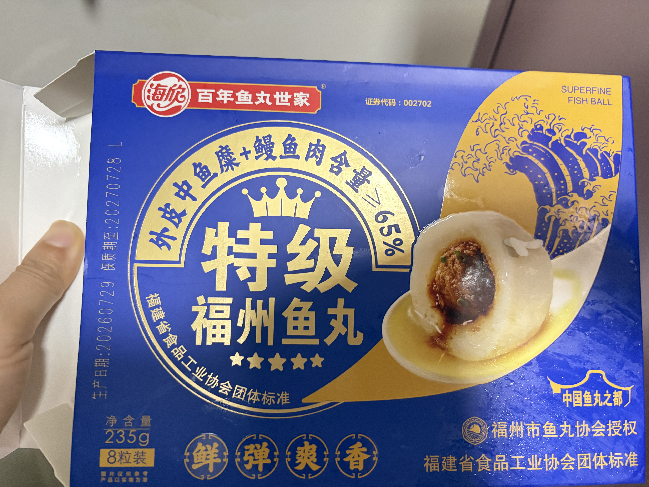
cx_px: 324
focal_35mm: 26
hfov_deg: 67.3
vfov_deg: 53.1
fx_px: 487
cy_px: 244
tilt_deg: -44.7
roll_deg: -6.6
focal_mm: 5.96
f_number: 1.6
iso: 640
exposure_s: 1/33
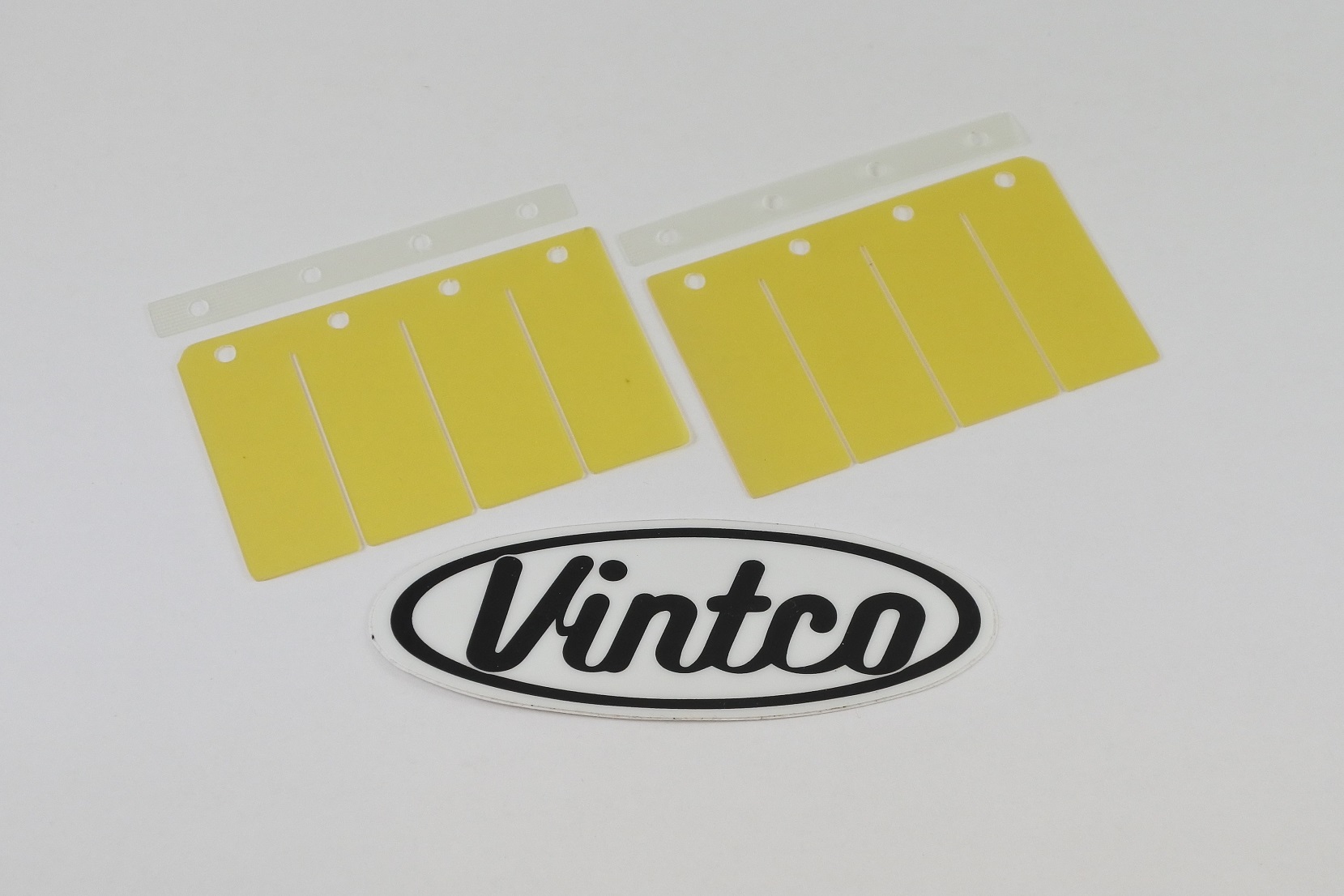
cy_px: 448
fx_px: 1643
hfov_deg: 44.5
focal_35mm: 44
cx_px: 672
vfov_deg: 30.5
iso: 400
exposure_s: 1/200
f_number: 4.5
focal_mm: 16.5
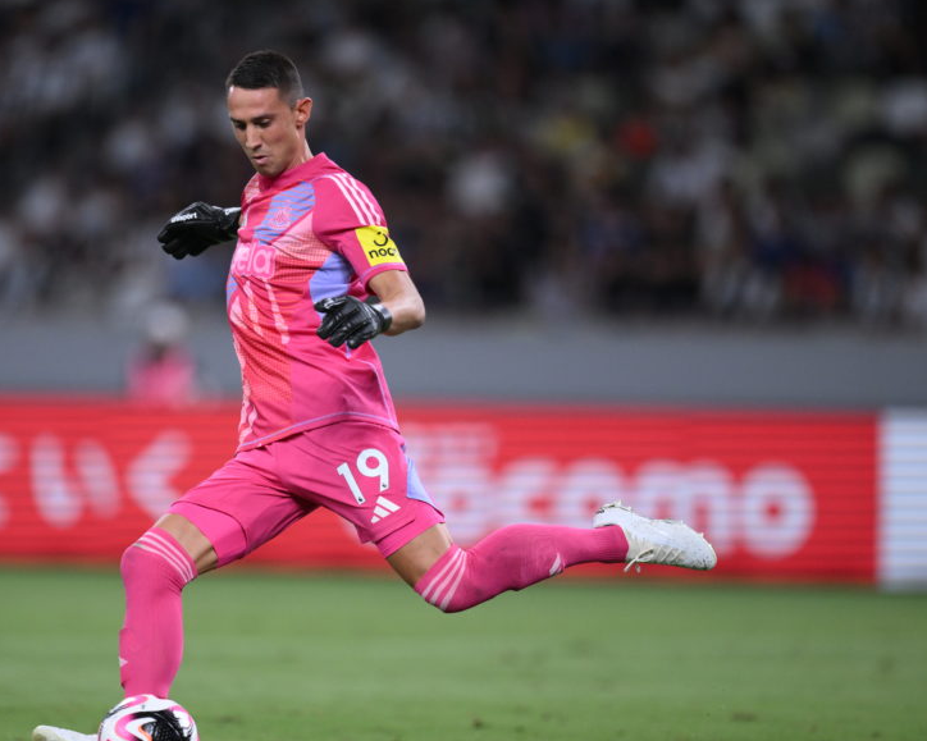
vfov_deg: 2.9
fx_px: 14566
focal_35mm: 531
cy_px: 401
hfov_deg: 3.6
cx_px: 323
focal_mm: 400
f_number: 2.8
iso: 2000
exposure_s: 1/2000
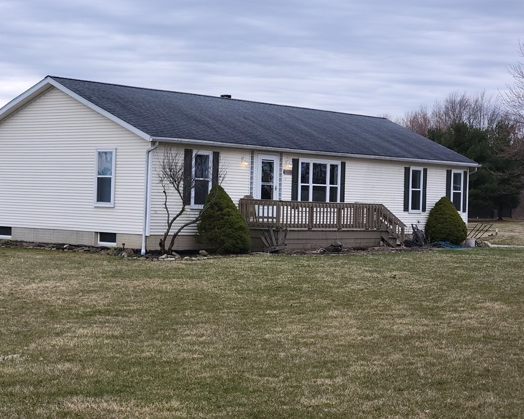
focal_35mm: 84
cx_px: 235
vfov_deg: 18.3
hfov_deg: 22.7
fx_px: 1302
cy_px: 199
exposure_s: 1/624
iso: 50
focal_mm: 9
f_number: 2.4
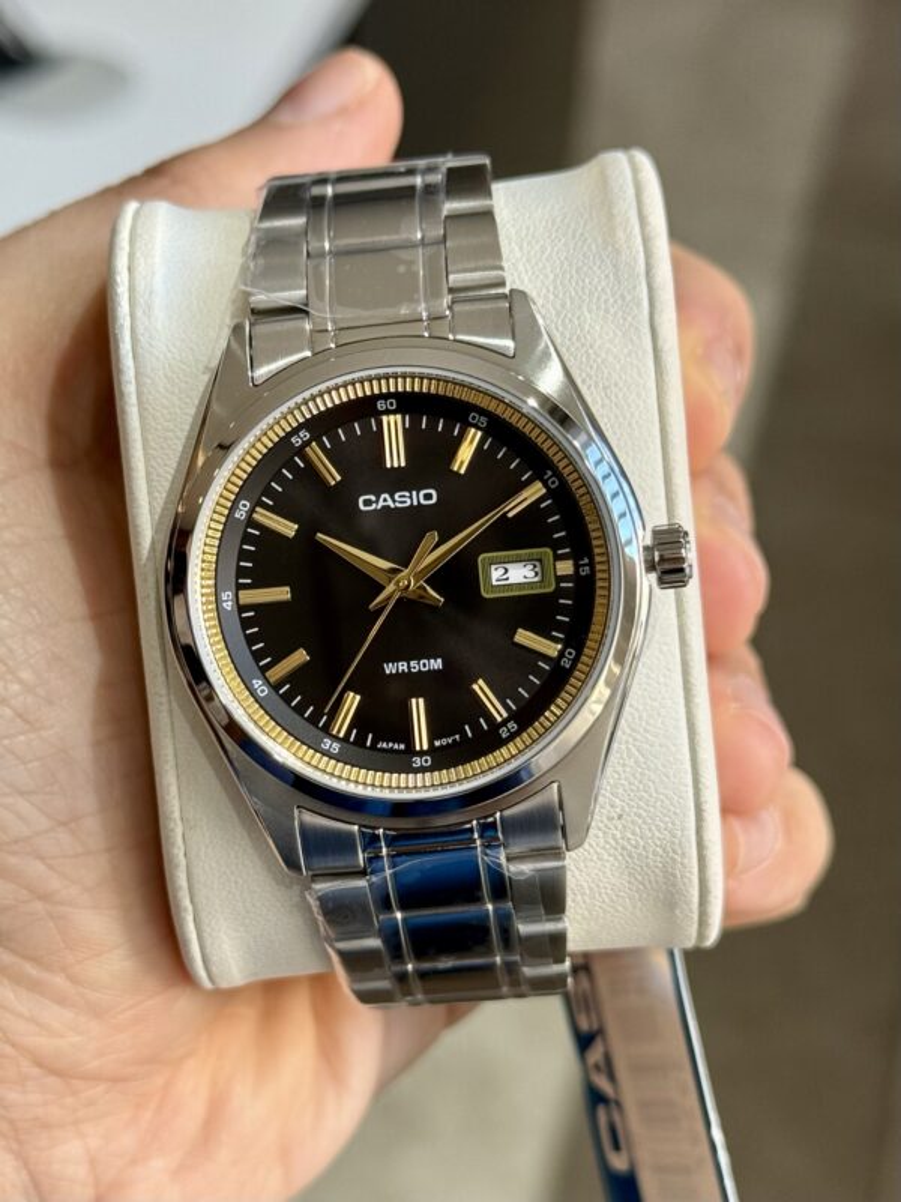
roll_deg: -11.4
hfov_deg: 30.3
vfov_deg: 39.7
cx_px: 450
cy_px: 601
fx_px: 1666
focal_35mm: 48
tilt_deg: -42.8
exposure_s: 1/50
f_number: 1.78
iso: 64
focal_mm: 6.76
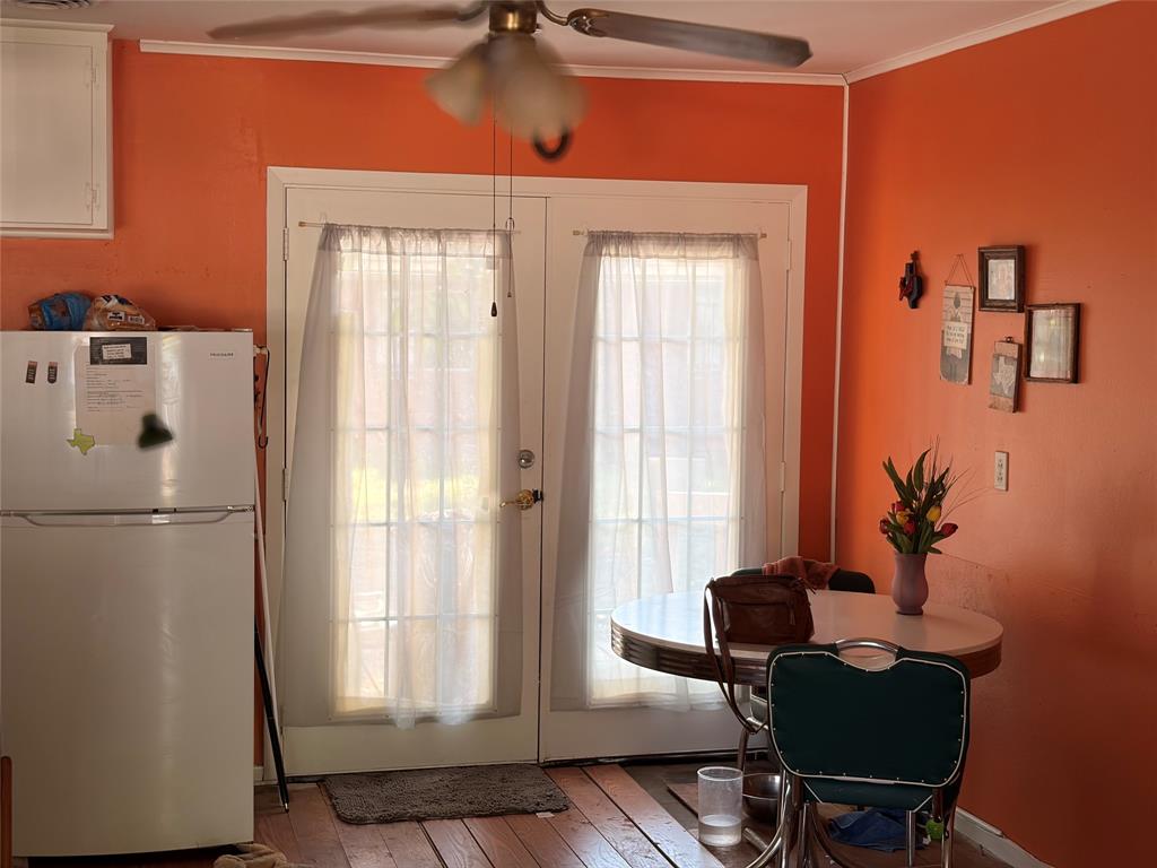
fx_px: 1738
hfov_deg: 36.8
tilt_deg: -5.0
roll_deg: +0.0
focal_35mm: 52
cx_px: 578
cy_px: 434
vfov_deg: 28.0
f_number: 1.6
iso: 50
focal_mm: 5.96
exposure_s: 1/60
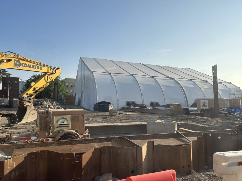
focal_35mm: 24
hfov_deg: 71.6
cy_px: 90
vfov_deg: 56.8
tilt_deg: +2.5
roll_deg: -0.2
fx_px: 168
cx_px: 121
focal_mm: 6.86
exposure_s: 1/5263
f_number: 1.78
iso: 80
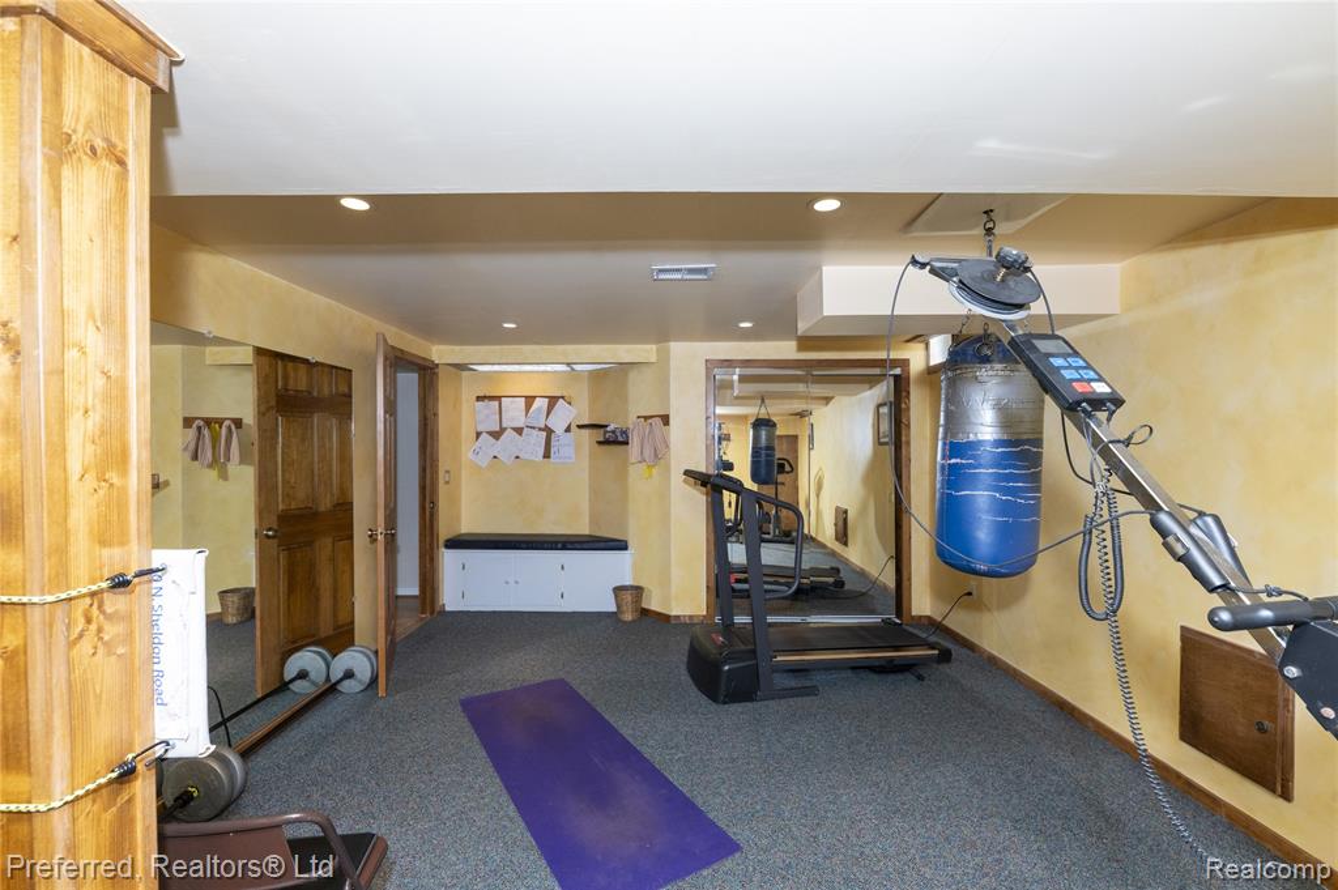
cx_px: 669
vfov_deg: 77.2
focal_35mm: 15
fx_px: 557
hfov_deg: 100.4
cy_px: 445
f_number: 8
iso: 1250
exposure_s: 1/160
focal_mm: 15
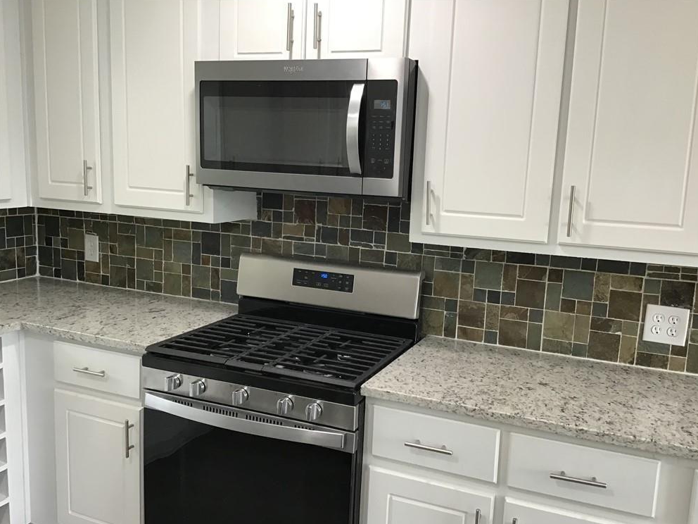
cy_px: 267
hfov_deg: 56.8
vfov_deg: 44.2
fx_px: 645
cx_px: 357
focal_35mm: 32
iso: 80
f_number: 2.4
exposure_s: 1/30
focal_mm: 3.3
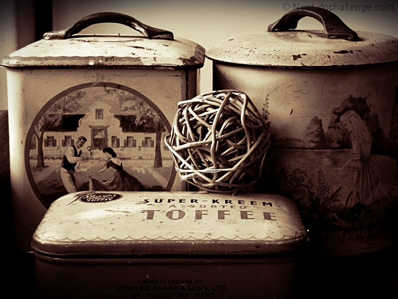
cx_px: 199
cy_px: 150
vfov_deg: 17.8
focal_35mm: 83
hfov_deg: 23.6
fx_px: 955
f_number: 4.5
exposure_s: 1/59.8
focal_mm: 15.1
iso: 141
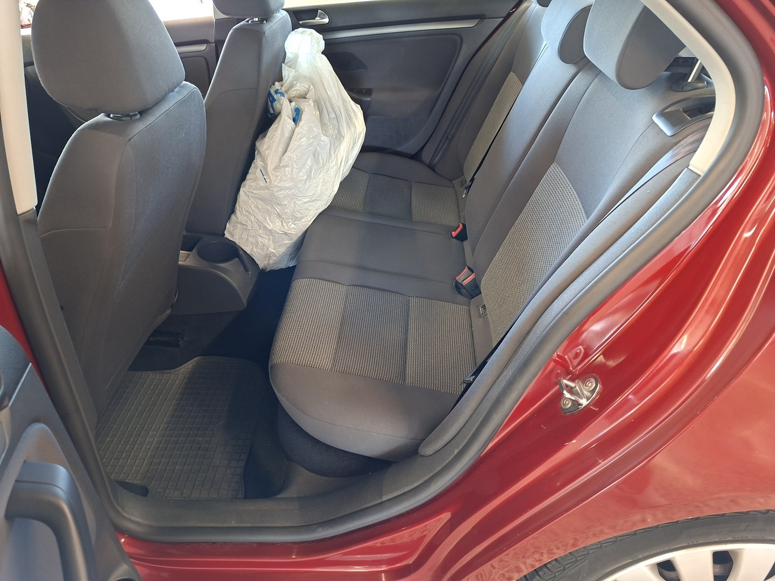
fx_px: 515
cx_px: 388
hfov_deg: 73.9
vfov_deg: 58.9
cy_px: 290
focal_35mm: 23
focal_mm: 5.54
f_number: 1.8
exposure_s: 1/33
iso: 250
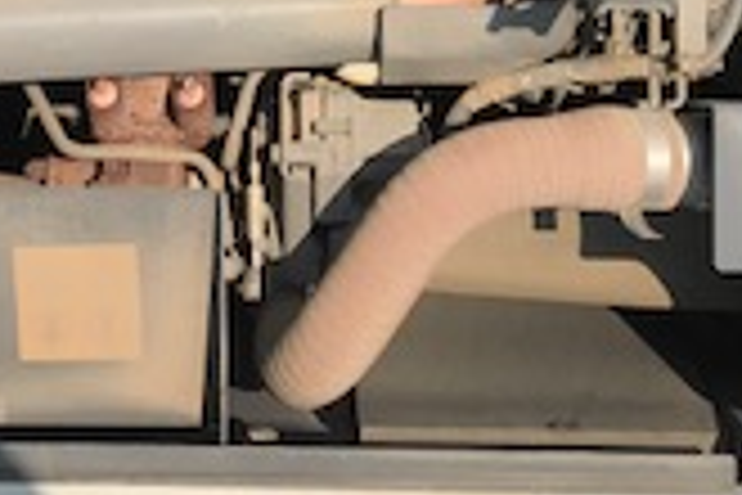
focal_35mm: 113
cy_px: -148
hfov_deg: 18.1
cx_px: 243
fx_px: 2329
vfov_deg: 11.8
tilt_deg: -84.3
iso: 20
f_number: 1.8
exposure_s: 1/3096
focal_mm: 3.99
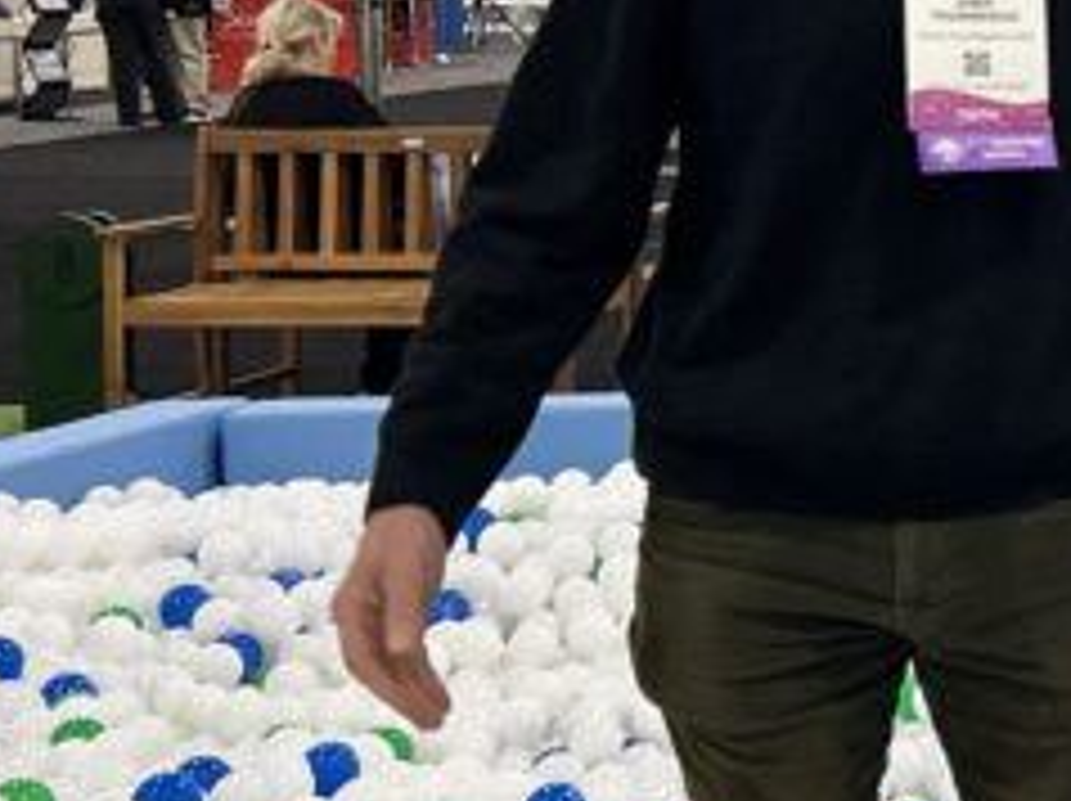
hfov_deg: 15.5
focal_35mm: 112
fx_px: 3462
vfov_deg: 13.1
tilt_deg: -3.1
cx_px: 1814
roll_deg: -0.6
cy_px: 135
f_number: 1.5
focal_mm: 5.7
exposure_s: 1/60
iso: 80
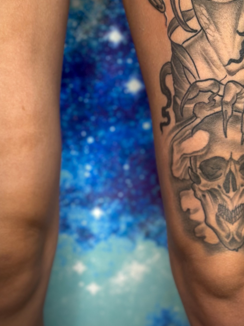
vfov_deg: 22.8
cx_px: 215
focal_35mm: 85
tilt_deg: -14.9
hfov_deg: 17.1
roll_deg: -2.5
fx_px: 799
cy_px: 73
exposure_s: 1/120
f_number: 1.78
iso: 125
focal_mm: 6.86
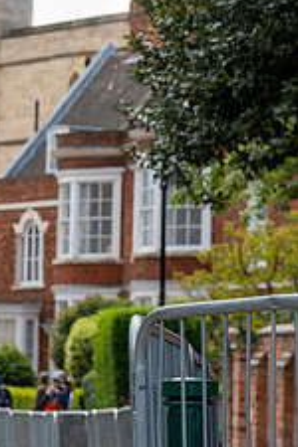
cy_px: 235
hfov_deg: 6.3
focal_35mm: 214
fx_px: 2657
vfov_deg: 9.6
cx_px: -276
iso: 640
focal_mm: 83
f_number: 5
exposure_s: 1/1000
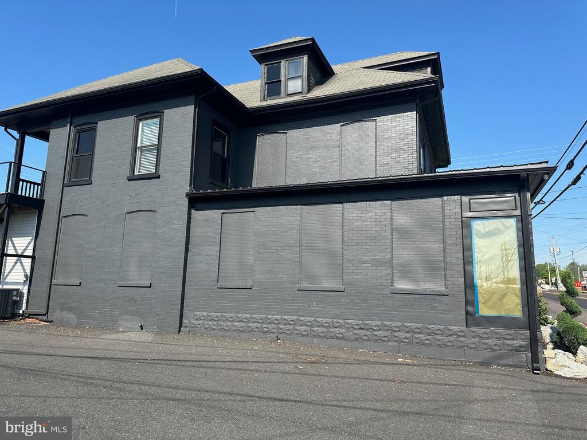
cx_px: 294
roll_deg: -0.9
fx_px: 407
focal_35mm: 24
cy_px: 220
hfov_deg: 71.6
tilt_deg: +10.5
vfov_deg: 56.8
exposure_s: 1/2967
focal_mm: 6.86
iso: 80
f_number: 1.78
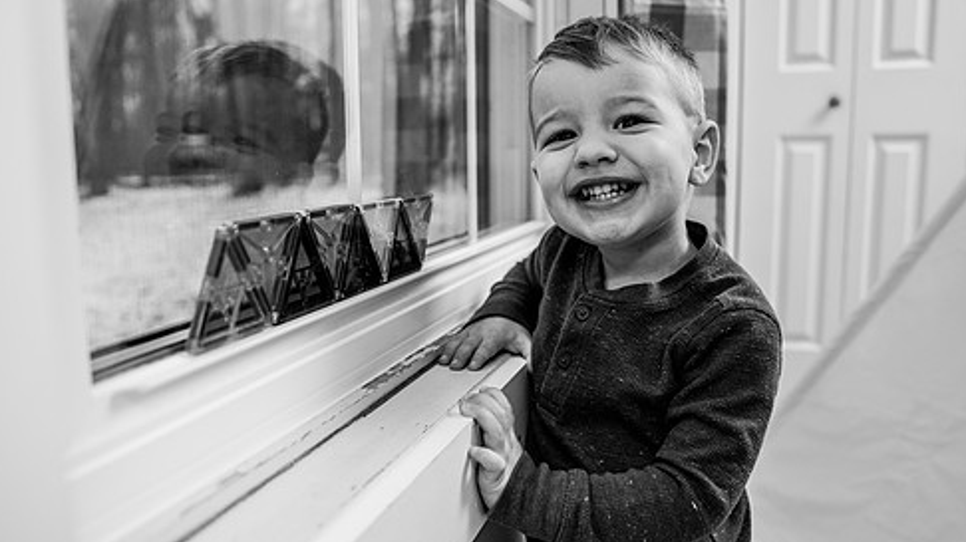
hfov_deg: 64.3
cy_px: 273
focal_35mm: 30
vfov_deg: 38.9
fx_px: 768
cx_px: 467
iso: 250
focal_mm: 24
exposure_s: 1/250
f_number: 2.8
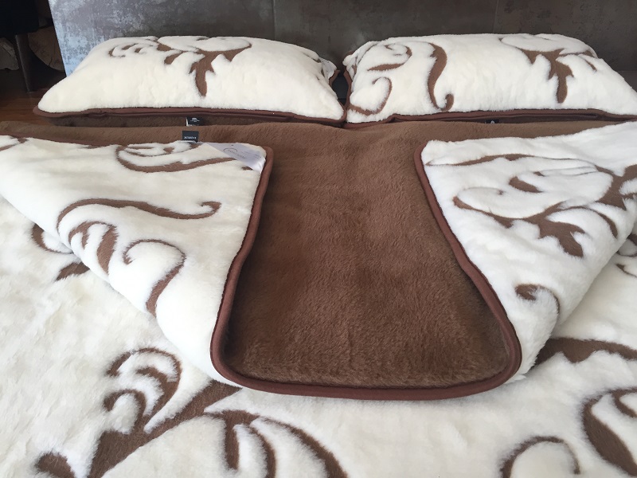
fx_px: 534
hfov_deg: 61.7
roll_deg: +0.3
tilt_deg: -31.2
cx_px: 318
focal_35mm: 29
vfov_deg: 48.2
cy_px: 239
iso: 40
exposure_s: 1/33
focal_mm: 4.15
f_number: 2.2
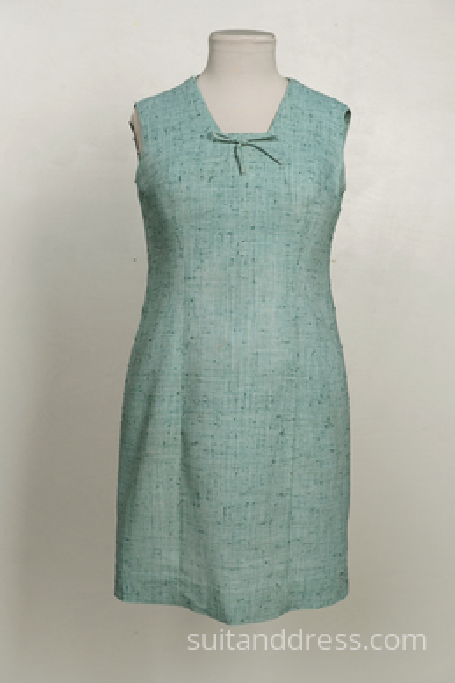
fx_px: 911
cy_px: 342
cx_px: 228
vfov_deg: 41.1
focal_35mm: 48
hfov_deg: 28.1
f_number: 6.3
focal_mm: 32
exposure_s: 1/25
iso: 200
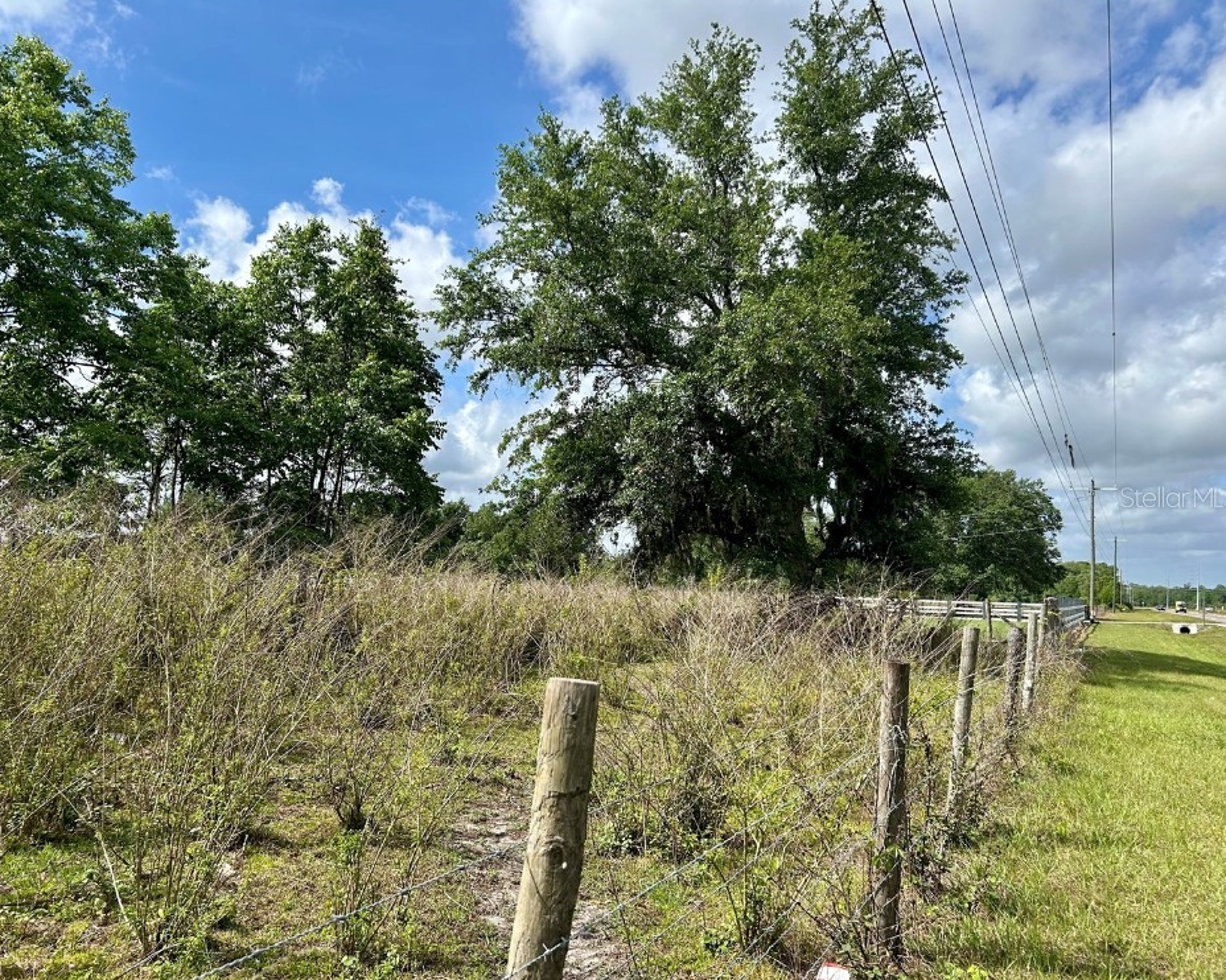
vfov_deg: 51.5
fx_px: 1016
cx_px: 568
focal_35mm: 28
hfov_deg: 62.1
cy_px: 497
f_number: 1.5
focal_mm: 5.7
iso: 50
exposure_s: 1/3571
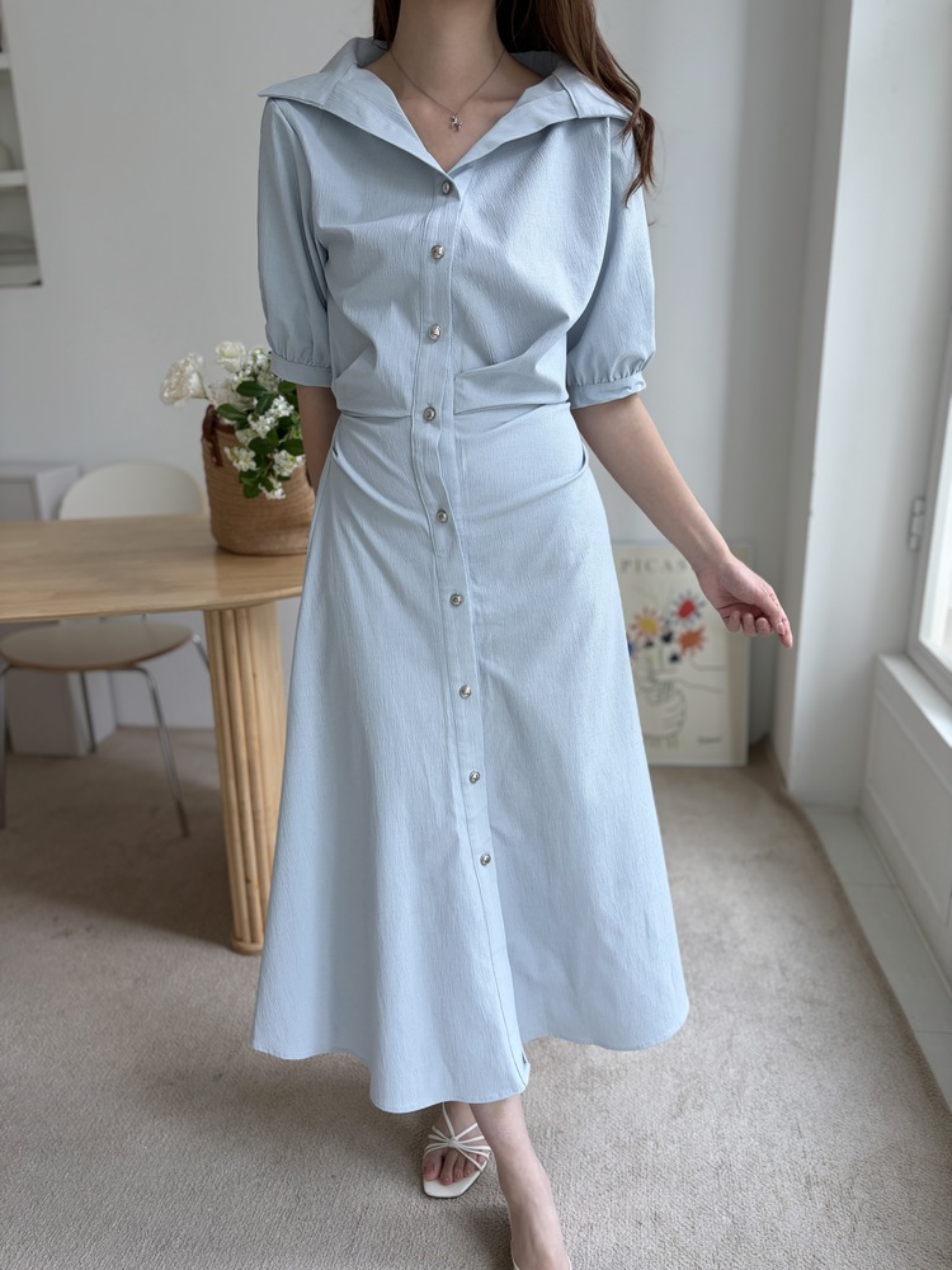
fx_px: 953
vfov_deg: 67.3
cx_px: 476
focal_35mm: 26
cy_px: 635
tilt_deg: -17.5
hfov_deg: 53.1
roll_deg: +0.8
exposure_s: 1/121
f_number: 1.6
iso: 50
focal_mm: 5.96
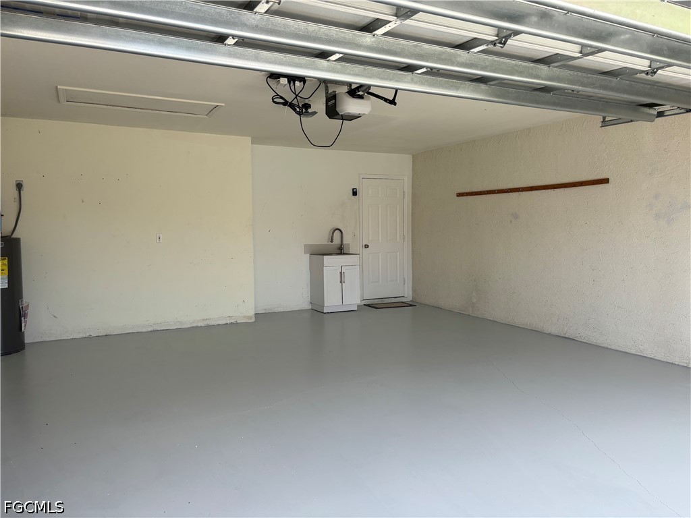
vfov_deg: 53.1
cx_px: 346
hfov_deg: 67.3
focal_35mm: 26
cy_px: 259
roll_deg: +0.3
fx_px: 519
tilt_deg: -3.5
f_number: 1.6
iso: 50
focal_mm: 5.96
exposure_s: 1/716
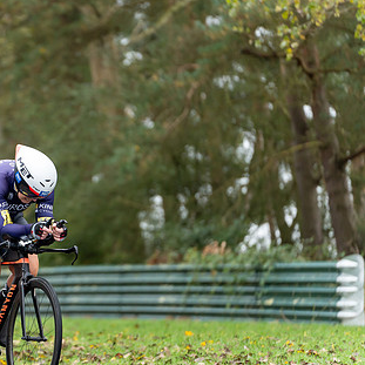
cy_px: 201
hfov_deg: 7.0
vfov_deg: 7.0
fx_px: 2970
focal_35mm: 249
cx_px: 27
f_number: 2.8
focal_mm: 157
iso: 1000
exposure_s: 1/1000
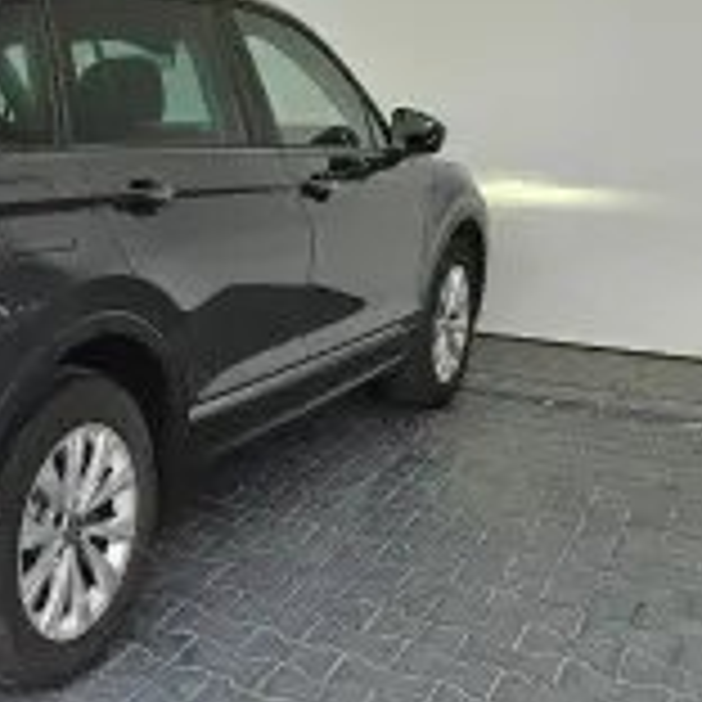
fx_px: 1078
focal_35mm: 47
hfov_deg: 31.8
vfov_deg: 36.0
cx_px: -72
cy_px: 306
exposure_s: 1/100
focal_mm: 6.3
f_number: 1.7
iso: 16
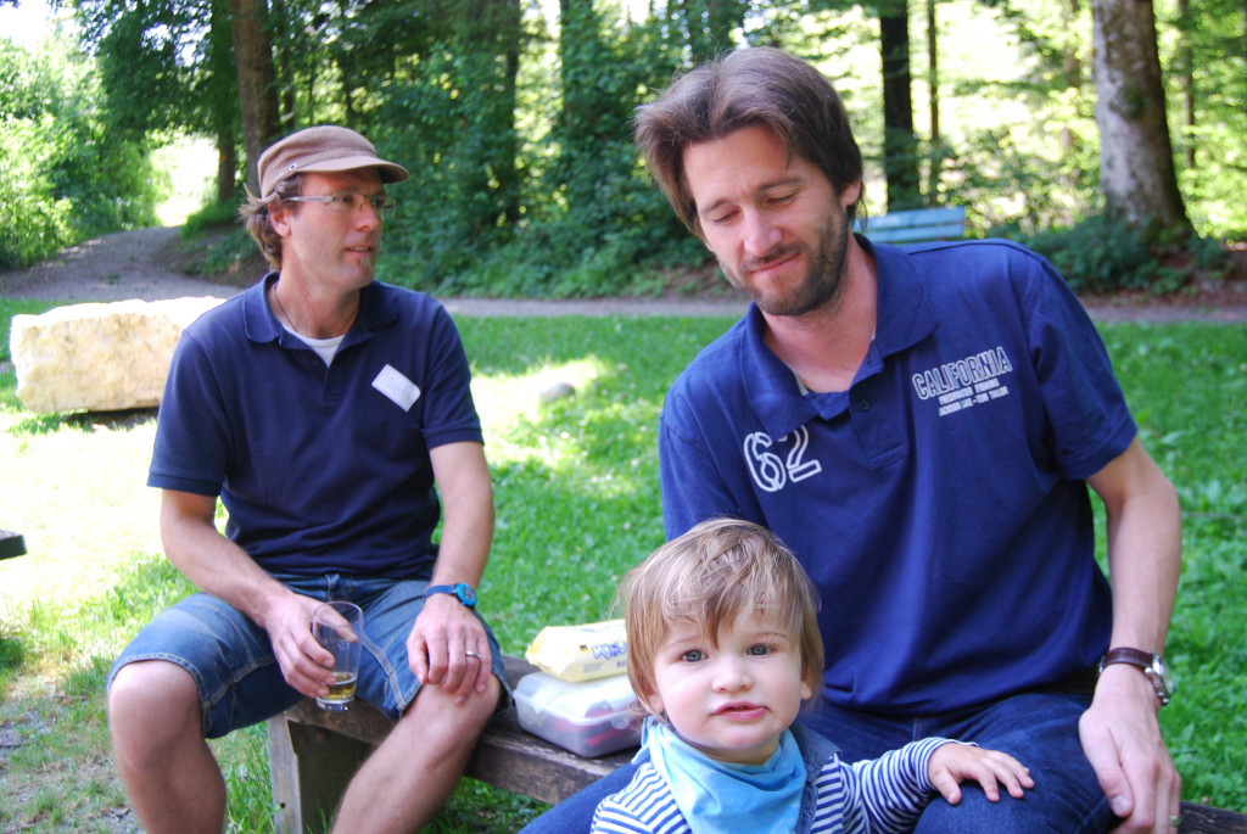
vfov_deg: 34.3
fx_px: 1352
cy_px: 417
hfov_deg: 49.5
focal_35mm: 39
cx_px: 624
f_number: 4
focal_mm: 26
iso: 200
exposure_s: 1/60
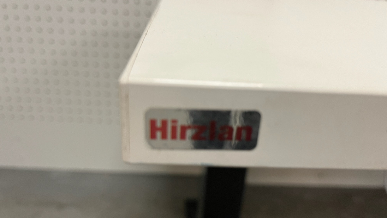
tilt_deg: -24.4
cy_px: 121
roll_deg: -1.3
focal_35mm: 29
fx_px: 298
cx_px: 194
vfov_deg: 40.1
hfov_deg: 66.1
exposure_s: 1/50
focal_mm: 5.1
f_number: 1.6
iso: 80
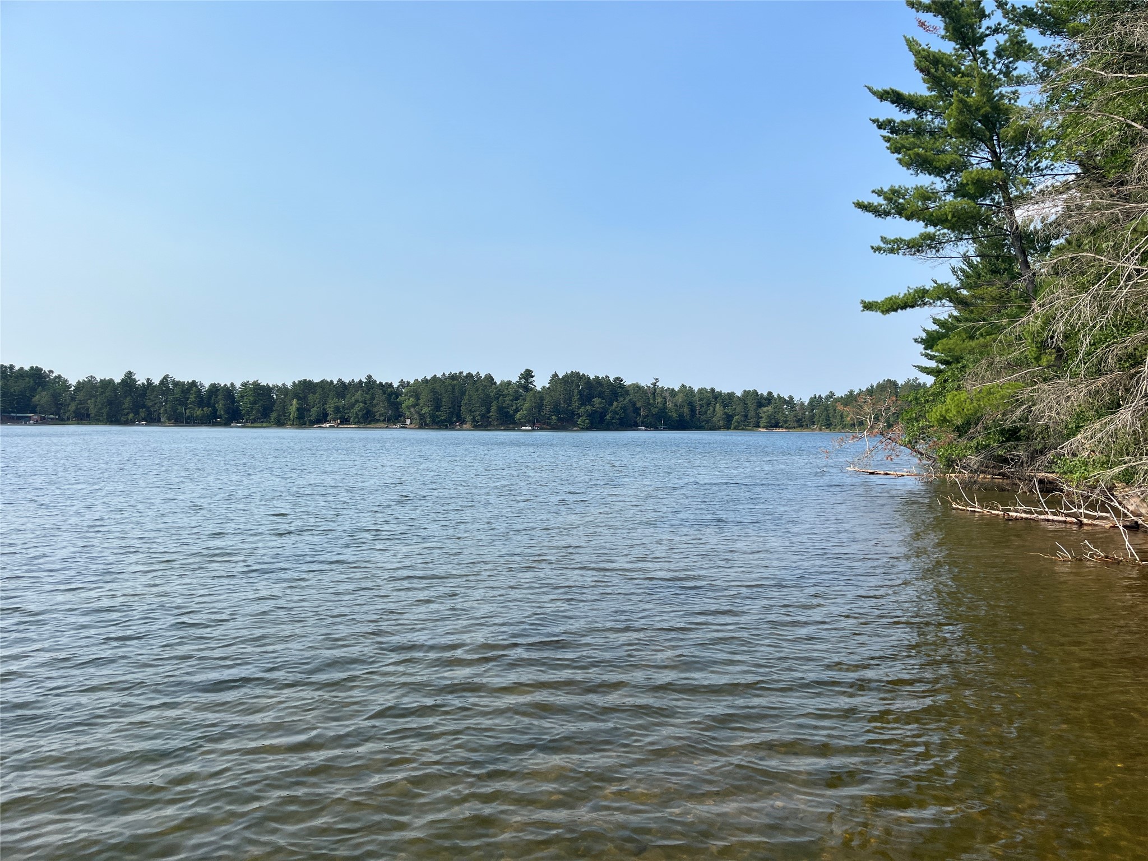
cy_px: 430
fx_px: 862
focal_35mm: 26
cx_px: 574
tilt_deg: -0.3
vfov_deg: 53.1
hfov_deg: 67.3
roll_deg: -0.5
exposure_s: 1/3521
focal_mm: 5.1
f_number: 1.6
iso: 50
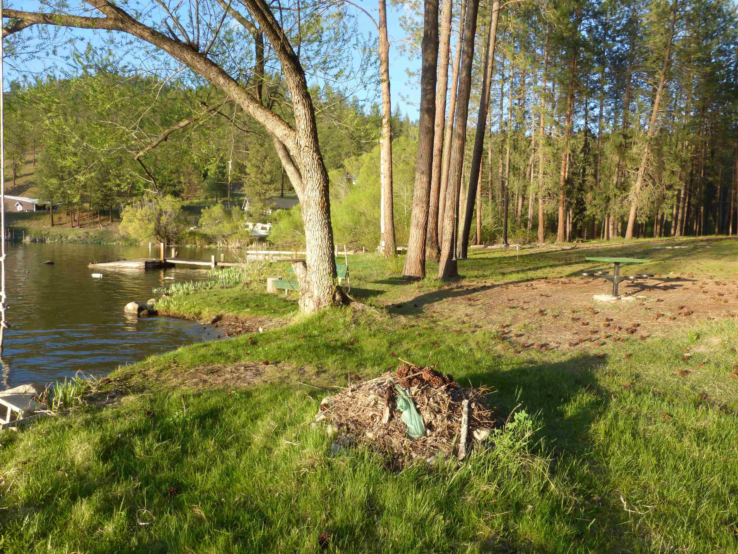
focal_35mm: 25
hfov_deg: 69.4
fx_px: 533
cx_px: 369
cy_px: 277
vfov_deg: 54.9
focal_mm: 4.3
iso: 100
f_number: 4
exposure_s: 1/160
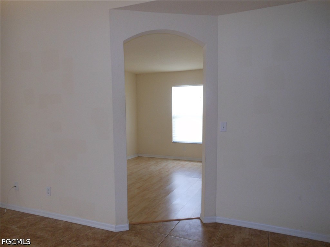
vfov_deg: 54.9
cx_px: 165
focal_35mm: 25
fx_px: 238
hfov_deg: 69.4
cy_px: 124
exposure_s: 1/30
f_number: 3.2
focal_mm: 4.5
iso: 200
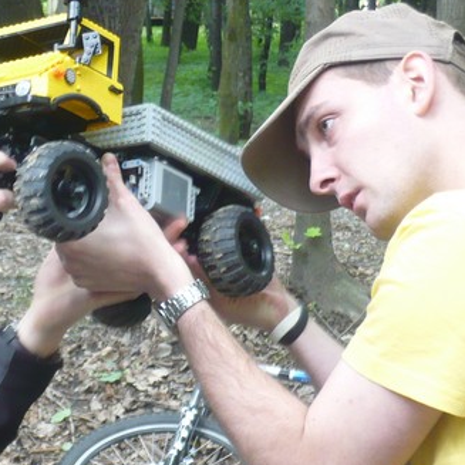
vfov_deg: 10.9
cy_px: 205
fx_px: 2432
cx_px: 84
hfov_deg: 10.9
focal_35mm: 160
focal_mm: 12.2
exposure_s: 1/15
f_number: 4.2
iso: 200
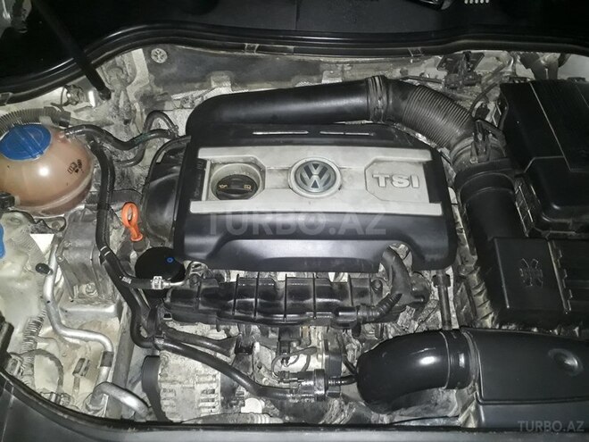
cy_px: 221
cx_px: 294
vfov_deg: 51.4
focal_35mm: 27
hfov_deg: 65.3
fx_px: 459
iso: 250
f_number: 1.9
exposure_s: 1/17
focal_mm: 3.6
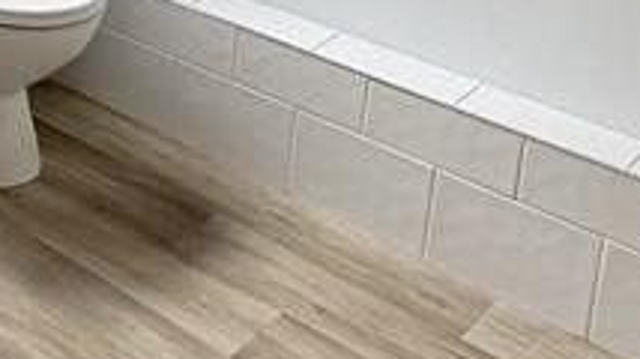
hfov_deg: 24.0
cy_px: -269
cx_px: -272
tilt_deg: -12.3
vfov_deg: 14.6
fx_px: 1238
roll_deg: +0.4
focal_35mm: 73
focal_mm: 2.22
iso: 100
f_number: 2.2
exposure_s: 1/99
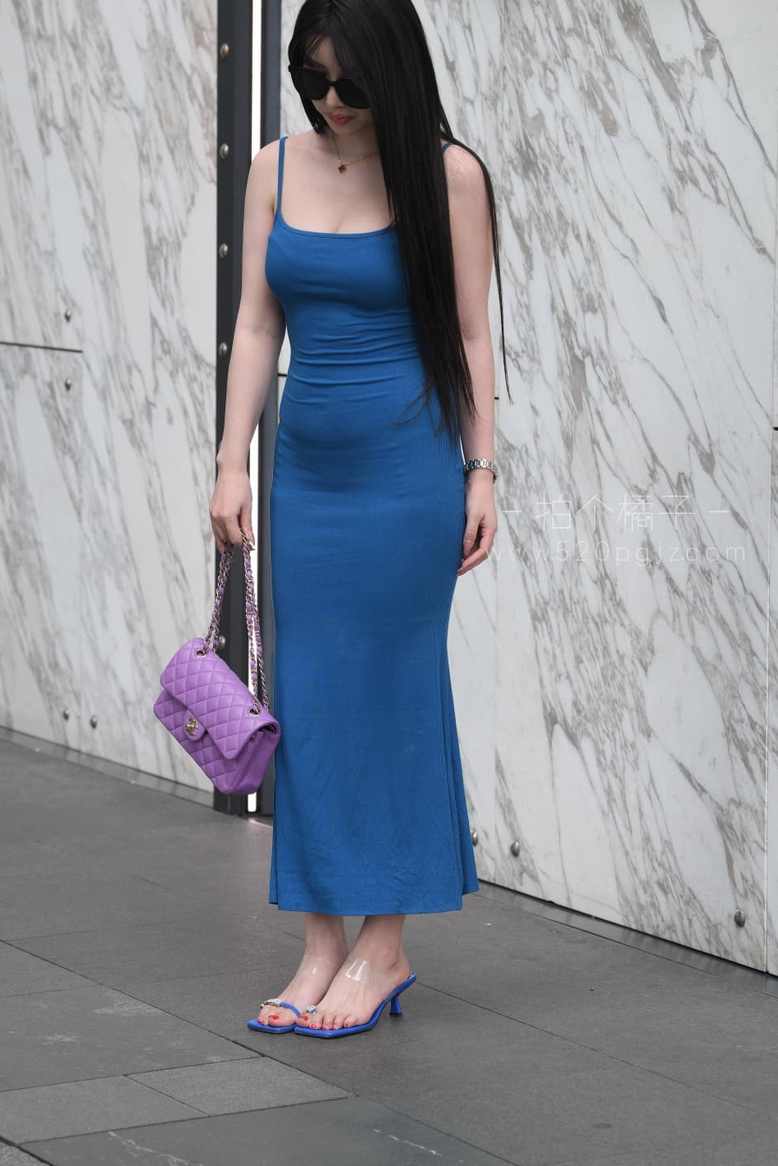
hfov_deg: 10.6
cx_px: 305
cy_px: 488
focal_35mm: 129
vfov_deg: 15.9
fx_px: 4180
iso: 400
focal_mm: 102
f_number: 5
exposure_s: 1/640
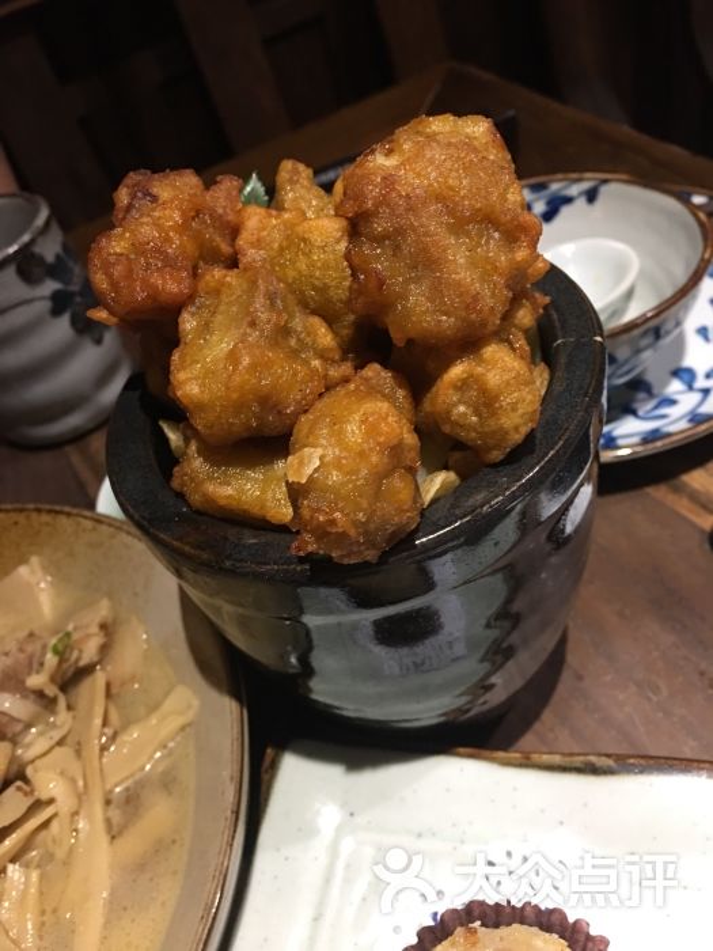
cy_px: 476
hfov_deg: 48.2
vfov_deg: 61.7
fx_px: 796
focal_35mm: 29
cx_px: 356
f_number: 2.2
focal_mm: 4.15
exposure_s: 1/10
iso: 80
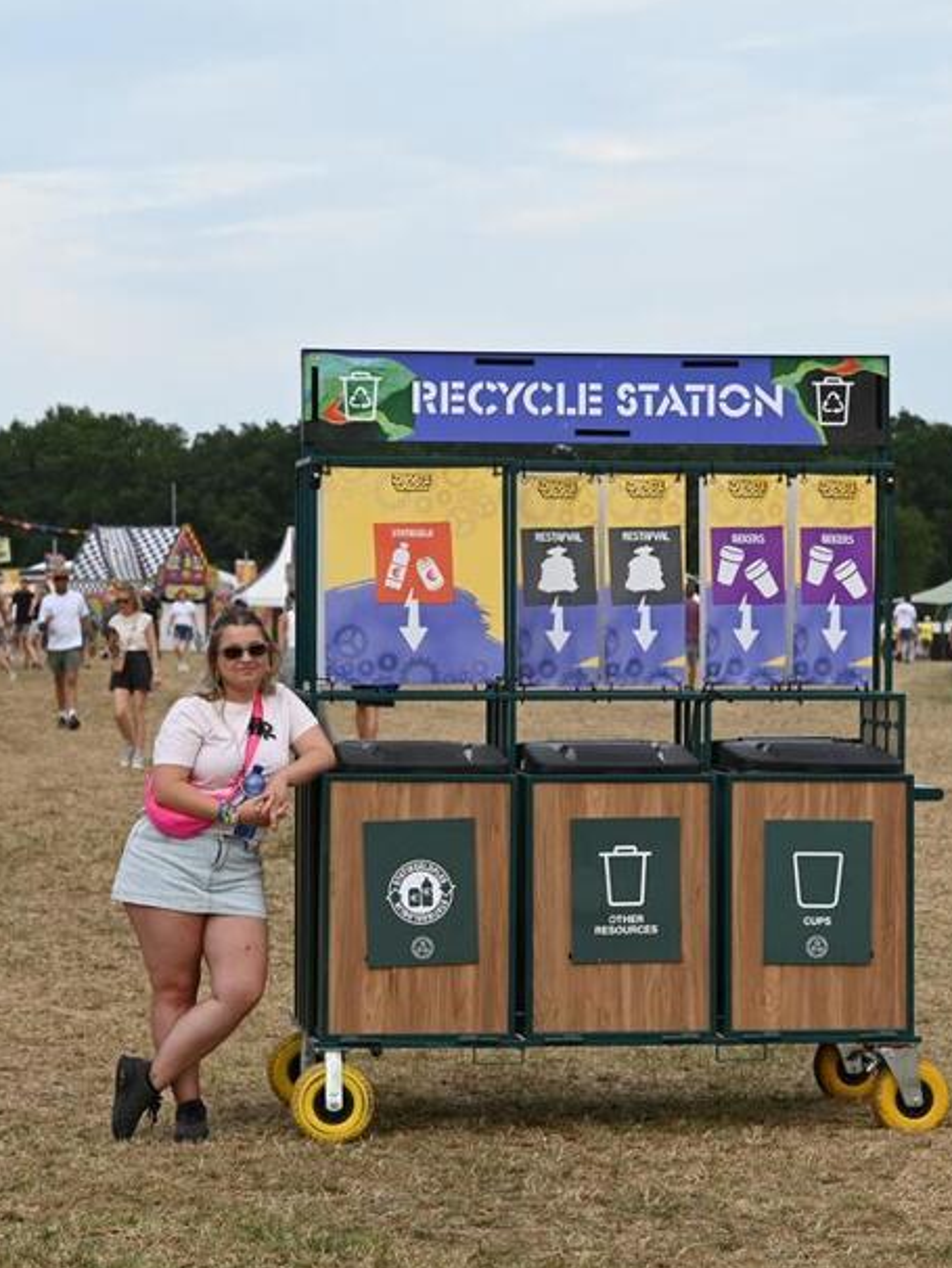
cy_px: 677
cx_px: 546
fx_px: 4031
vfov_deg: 17.9
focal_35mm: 110
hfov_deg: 13.5
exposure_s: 1/500
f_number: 5.6
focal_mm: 70
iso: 180
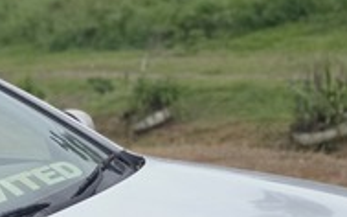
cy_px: 337
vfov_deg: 12.0
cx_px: -68
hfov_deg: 19.1
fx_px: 974
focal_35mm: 103
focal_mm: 6.5
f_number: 1.4
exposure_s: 1/100
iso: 500
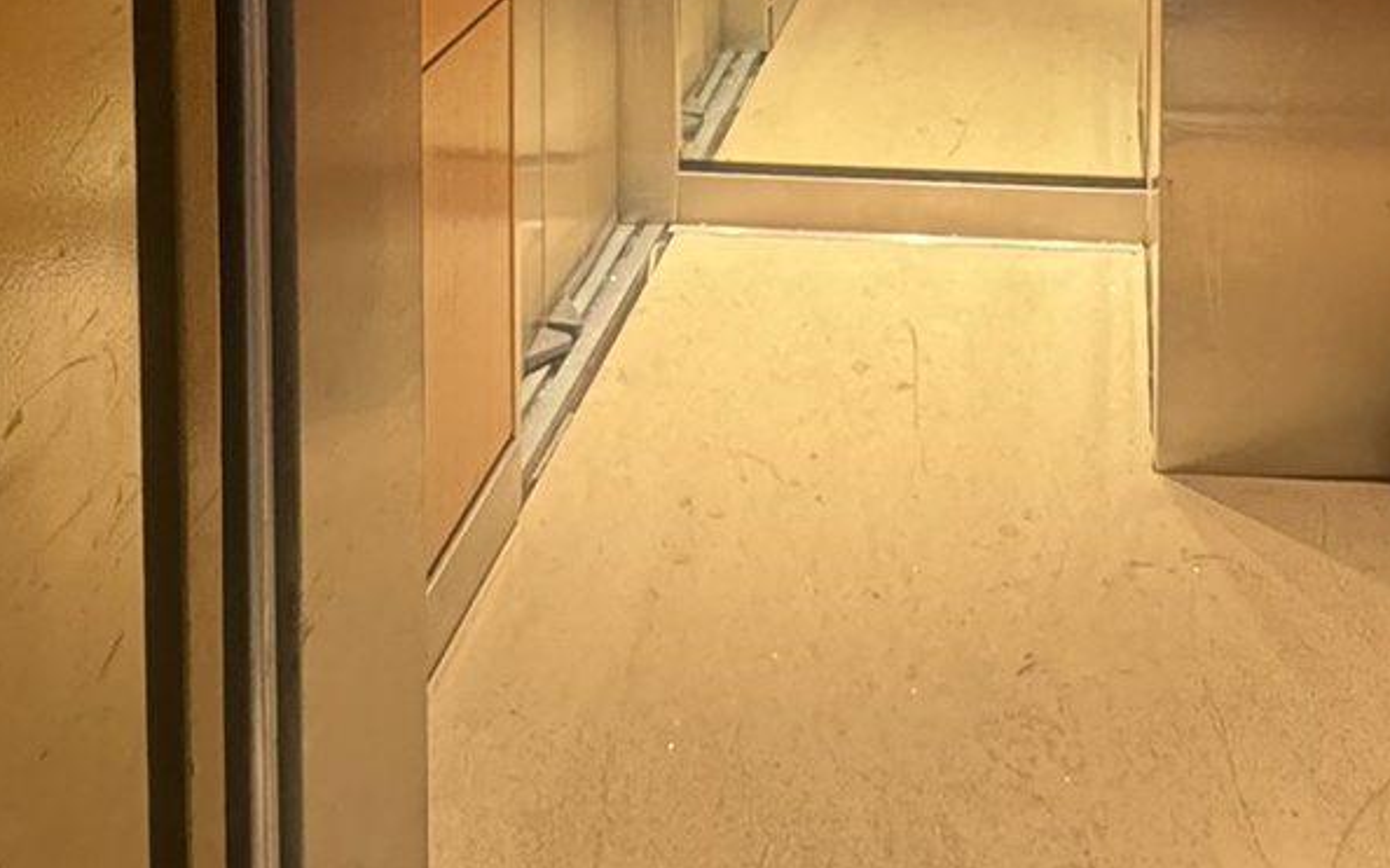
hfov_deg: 41.1
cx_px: 964
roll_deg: +0.3
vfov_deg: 21.8
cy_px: -475
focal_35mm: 48
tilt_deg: -2.8
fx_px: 1818
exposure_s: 1/50
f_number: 2.2
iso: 1000
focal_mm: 2.22
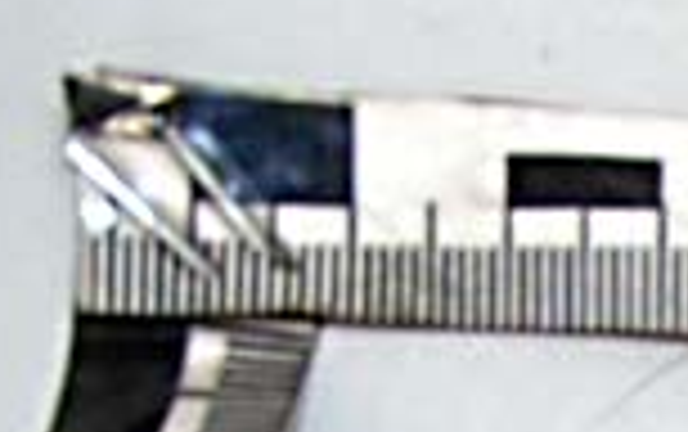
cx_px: 872
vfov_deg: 9.5
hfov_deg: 16.0
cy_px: 1008
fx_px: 2328
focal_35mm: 124
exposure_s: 1/30
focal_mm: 5
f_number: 3.9
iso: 320
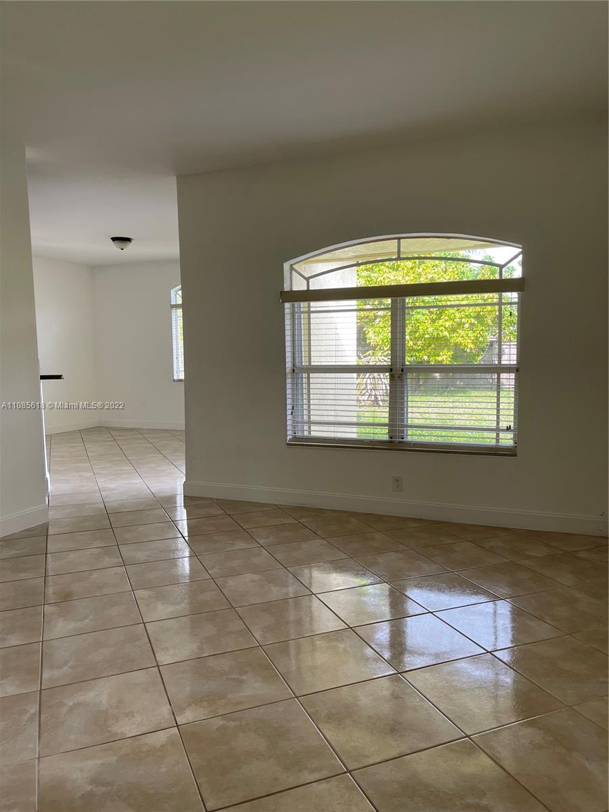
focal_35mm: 26
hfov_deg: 53.1
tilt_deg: -5.7
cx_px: 304
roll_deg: +1.1
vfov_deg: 67.3
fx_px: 610
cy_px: 406
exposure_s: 1/213
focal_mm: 5.1
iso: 32
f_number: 1.6
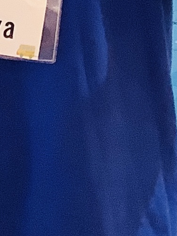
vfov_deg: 11.6
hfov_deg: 10.1
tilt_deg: -9.3
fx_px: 996
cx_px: 17
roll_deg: -3.7
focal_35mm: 146
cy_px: -287
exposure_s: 1/50
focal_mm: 3.3
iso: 250
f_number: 2.4
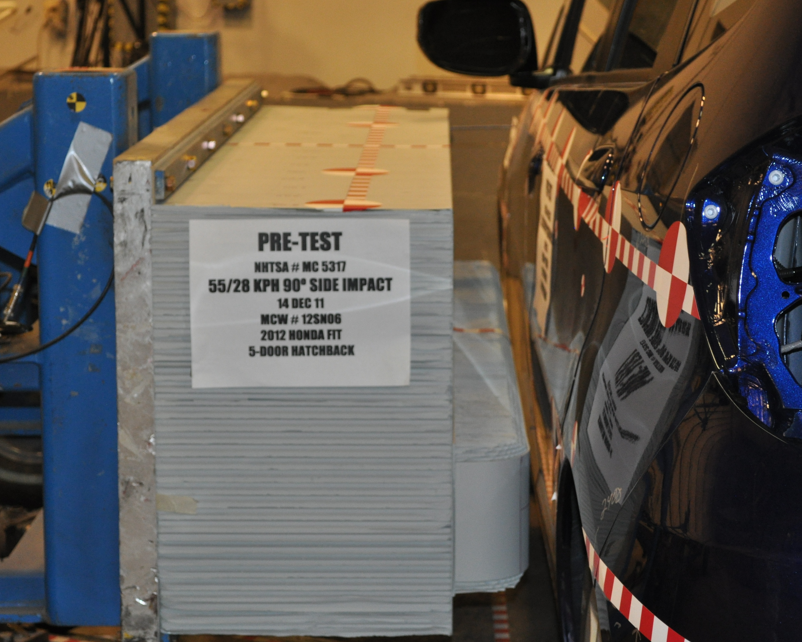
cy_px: 289
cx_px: 412
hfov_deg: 20.6
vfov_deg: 16.5
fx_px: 2208
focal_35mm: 93
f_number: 5.3
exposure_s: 1/60
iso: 800
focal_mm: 46
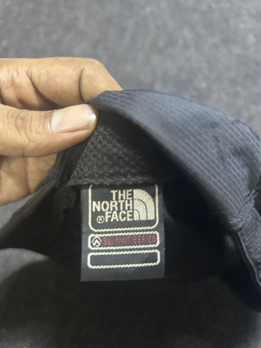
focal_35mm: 26
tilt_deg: -53.8
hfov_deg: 53.1
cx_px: 130
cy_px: 174
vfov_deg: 67.3
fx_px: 261
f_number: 1.5
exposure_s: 1/33
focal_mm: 5.7
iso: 500
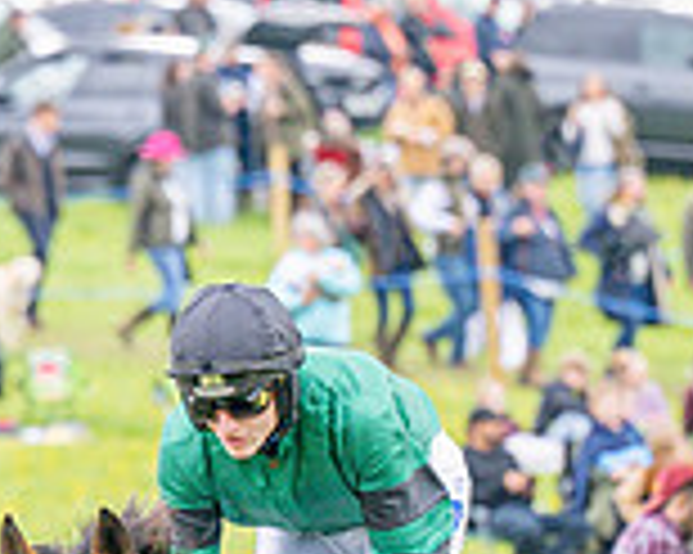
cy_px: 856
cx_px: 362
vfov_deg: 1.8
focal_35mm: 847
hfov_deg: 2.3
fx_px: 17361
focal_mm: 170
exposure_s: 1/800
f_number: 4
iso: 400
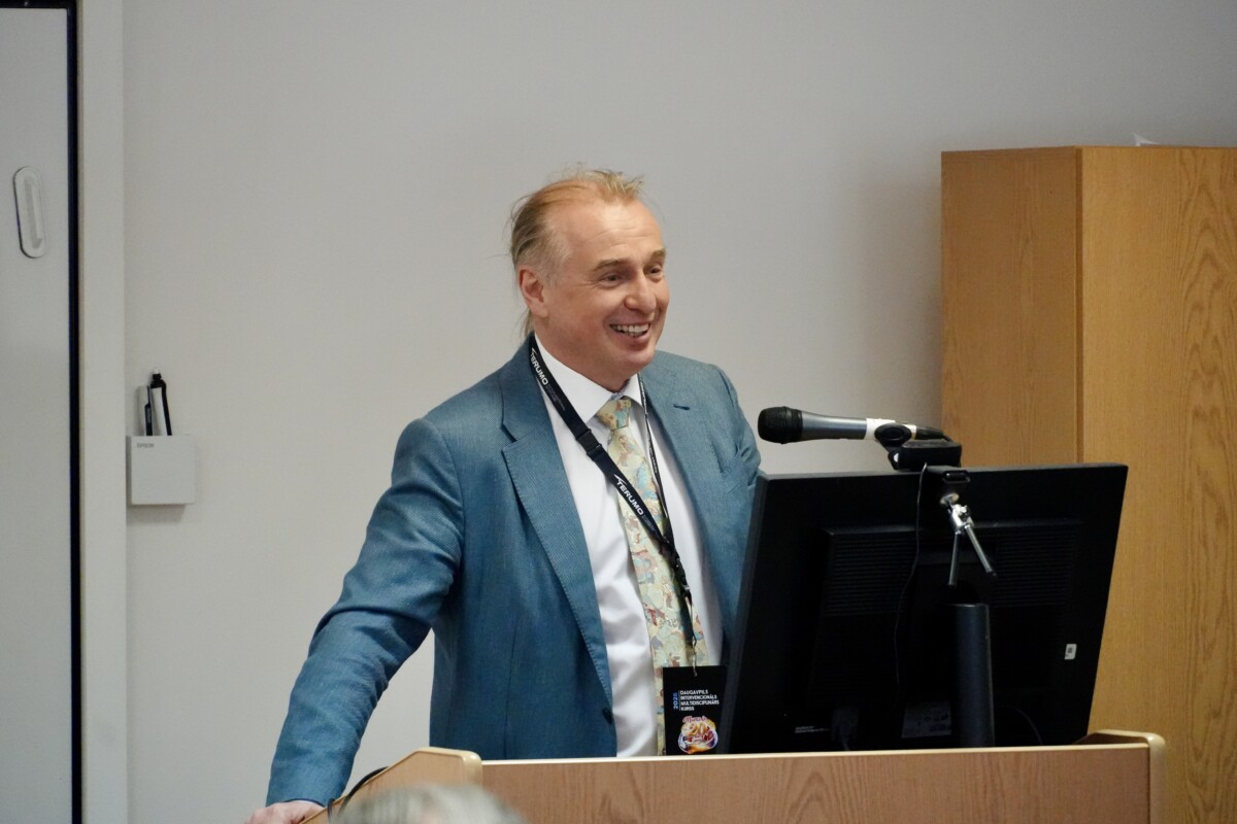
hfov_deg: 10.2
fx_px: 6958
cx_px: 618
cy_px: 412
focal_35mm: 202
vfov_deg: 6.8
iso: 6400
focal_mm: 135
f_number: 5.6
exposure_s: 1/200
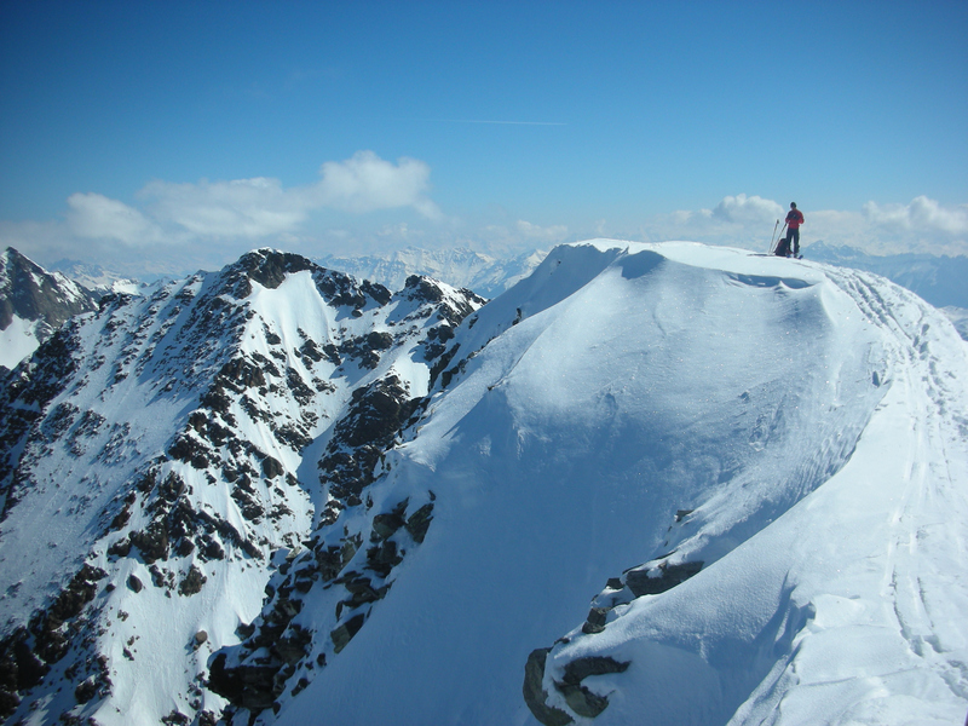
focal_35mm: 35
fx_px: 979
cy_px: 363
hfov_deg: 52.6
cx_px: 484
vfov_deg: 40.7
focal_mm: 5.8
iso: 50
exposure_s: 1/214
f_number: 8.5
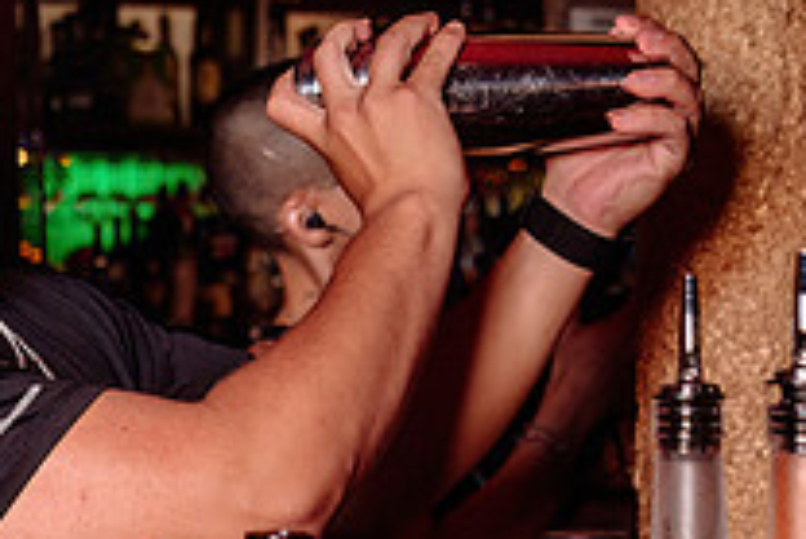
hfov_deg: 18.4
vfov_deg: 12.8
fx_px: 2397
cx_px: -53
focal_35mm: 107
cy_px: 310
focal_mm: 35
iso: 800
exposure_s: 1/60
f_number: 4
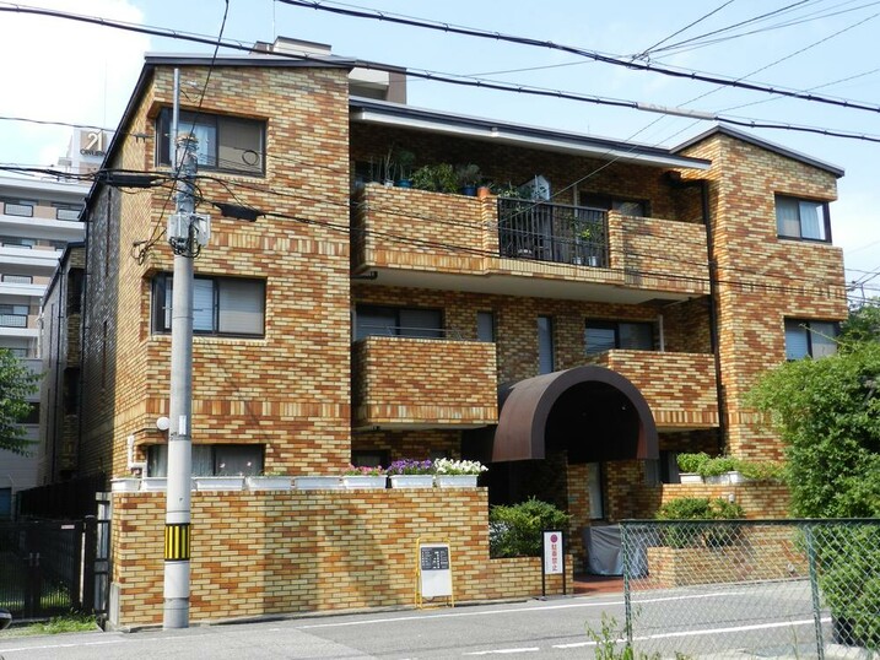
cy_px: 330
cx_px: 440
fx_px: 966
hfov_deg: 49.0
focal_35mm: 38
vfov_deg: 37.7
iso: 160
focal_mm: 6.7
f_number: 4
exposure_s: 1/800
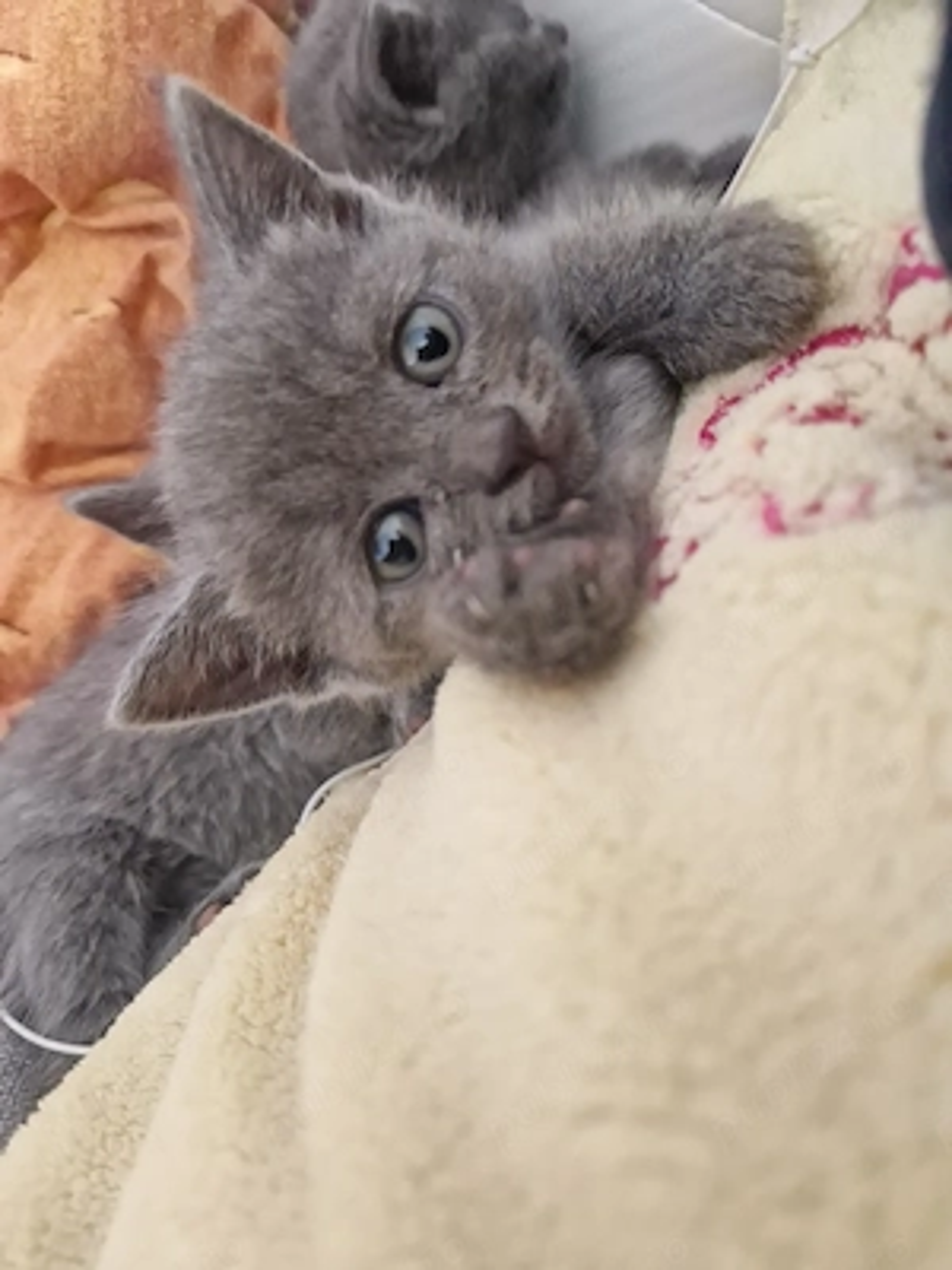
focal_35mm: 23
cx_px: 476
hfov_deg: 58.9
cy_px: 635
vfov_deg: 73.9
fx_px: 843
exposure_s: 1/100
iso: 500
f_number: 1.8
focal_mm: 5.4
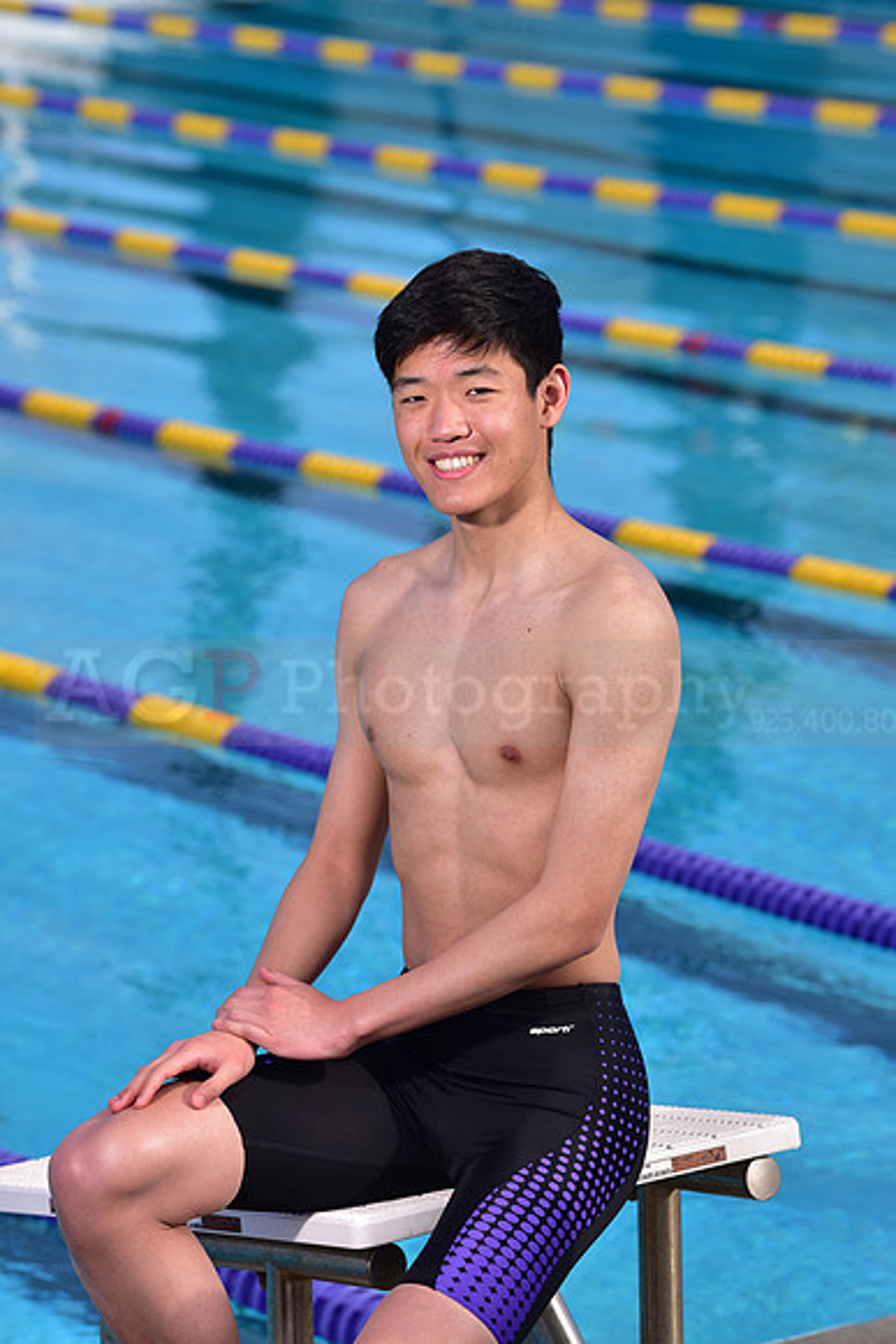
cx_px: 448
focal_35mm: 155
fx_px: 5783
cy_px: 672
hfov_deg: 8.9
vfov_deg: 13.2
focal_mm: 155
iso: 80
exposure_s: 1/250
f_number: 6.3
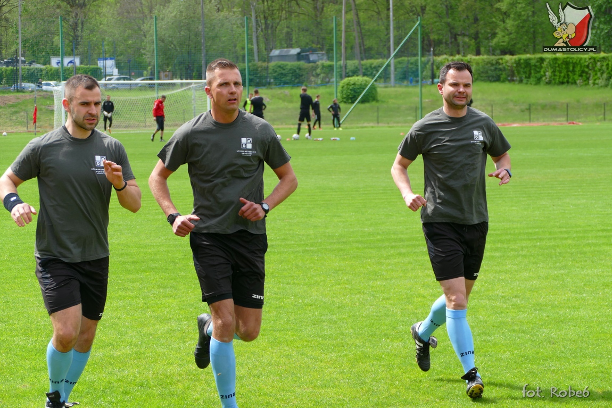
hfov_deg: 15.2
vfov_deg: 10.2
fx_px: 2295
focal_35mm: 135
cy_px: 204
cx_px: 306
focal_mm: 49.07
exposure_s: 1/800
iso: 125
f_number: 3.9
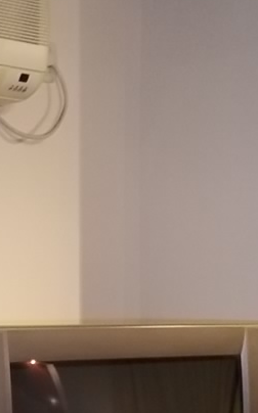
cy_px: 508
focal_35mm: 121
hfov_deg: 10.6
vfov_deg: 16.5
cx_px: -80
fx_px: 1363
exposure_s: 1/30
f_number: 3.1
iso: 160
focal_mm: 6.5
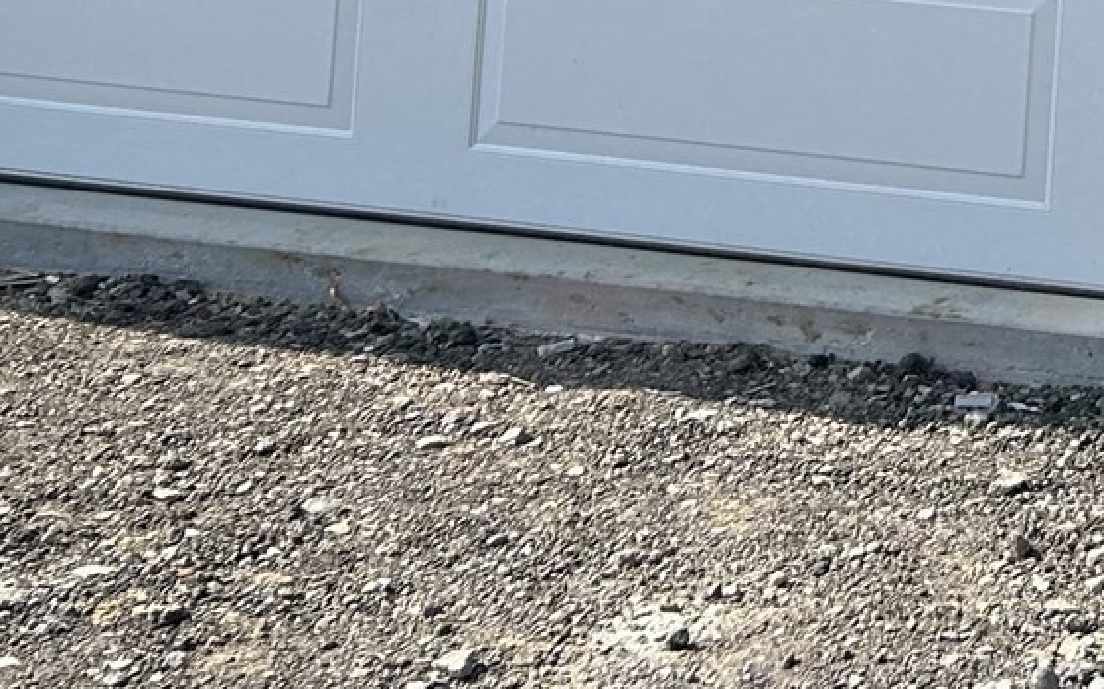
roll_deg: -3.1
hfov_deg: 17.7
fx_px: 3038
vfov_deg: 11.4
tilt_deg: +3.2
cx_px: 1803
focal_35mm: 101
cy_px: -766
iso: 50
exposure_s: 1/2353
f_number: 1.5
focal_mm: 5.7
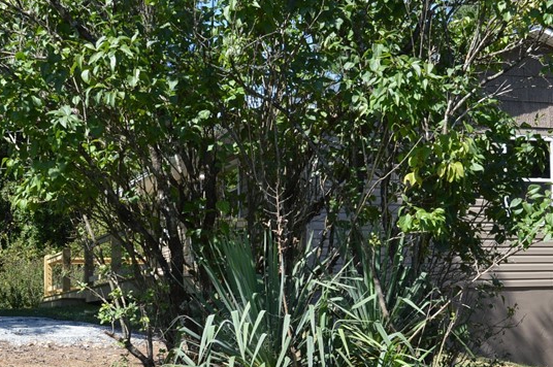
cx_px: 366
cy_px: 256
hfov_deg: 26.5
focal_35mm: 76
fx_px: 1166
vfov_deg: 17.8
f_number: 6.3
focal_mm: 25
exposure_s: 1/160
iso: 100
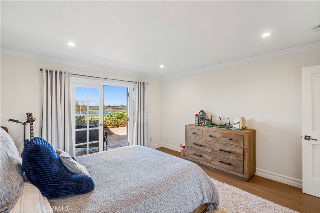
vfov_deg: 73.7
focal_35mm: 16
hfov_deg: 96.8
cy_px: 106
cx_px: 160
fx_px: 142
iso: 80
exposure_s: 1/25
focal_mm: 16
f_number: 8
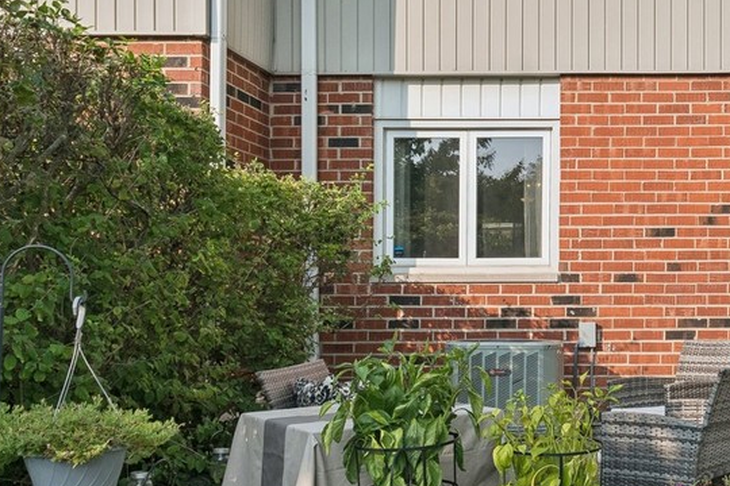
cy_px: 151
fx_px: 1034
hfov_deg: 33.5
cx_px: 817
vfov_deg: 26.3
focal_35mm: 51
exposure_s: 1/640
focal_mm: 17
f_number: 8
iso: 400
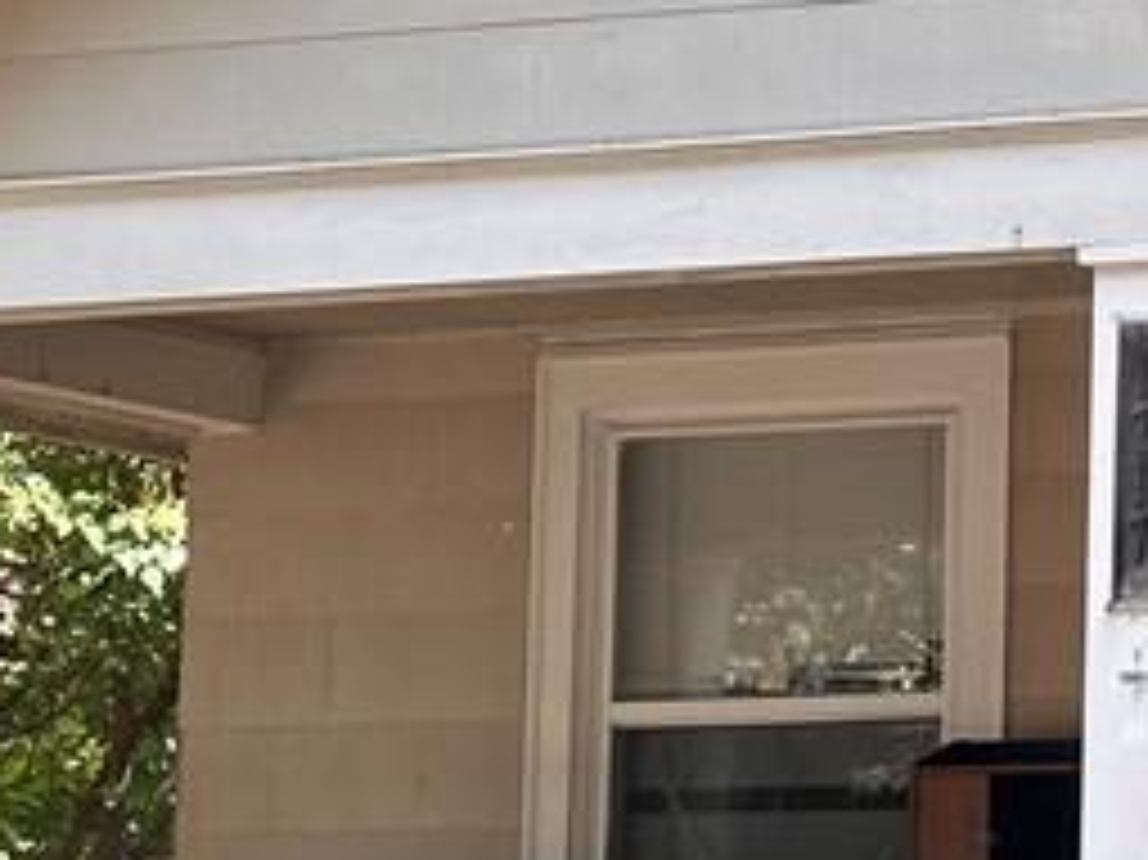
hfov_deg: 10.0
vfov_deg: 7.7
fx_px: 6398
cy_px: 414
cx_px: 1526
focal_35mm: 193
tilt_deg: +7.1
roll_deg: -0.7
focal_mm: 6.86
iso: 64
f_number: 1.78
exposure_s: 1/501
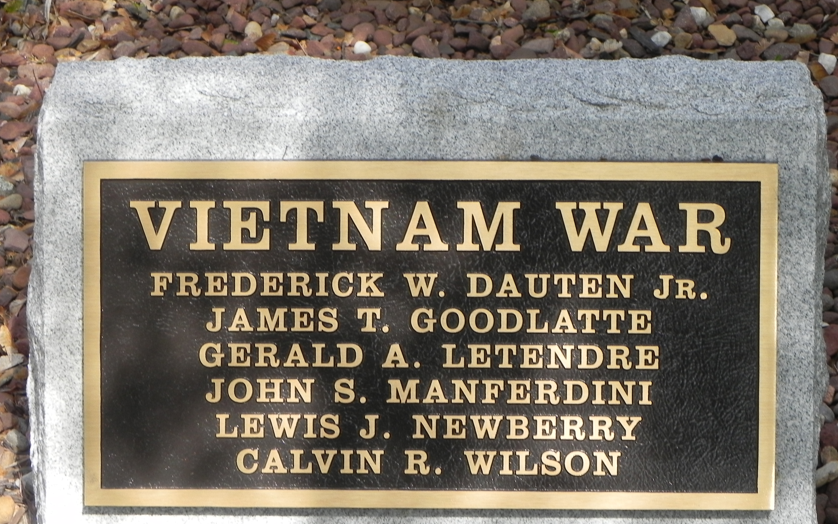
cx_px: 411
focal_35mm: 105
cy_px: 316
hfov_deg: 19.8
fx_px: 2398
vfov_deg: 12.5
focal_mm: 16.9
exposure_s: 1/250
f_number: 5.6
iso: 160
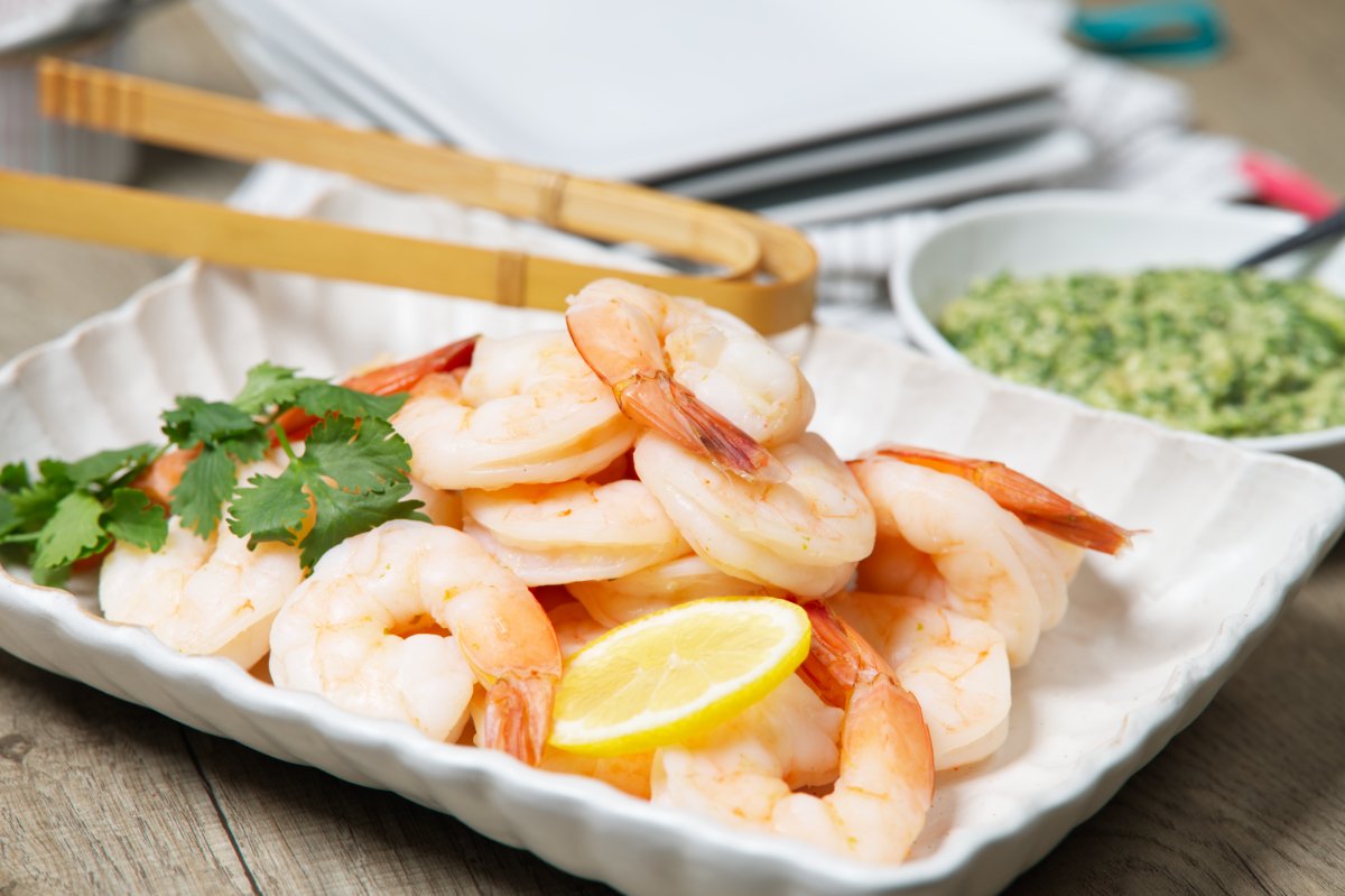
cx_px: 672
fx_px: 3921
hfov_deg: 19.5
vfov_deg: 13.0
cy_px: 448
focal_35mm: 105
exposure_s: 1/125
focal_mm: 105
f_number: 5.6
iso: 200
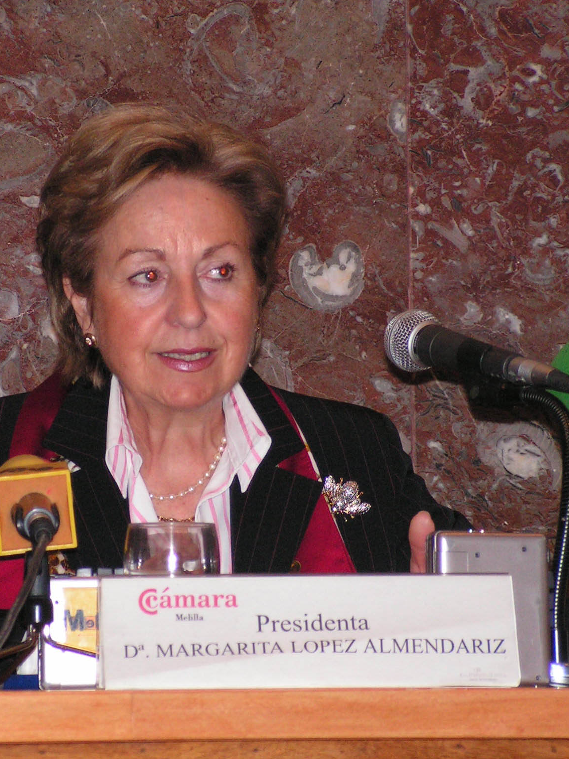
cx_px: 185
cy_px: 379
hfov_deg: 7.7
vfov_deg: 10.2
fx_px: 4230
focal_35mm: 193
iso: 200
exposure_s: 1/160
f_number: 3.4
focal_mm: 24
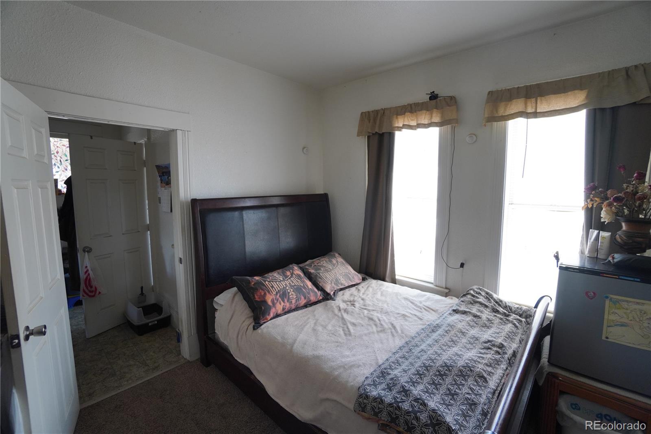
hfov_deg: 100.4
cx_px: 326
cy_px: 217
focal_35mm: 15
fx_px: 271
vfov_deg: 77.3
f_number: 4
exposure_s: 1/60
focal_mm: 10
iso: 400
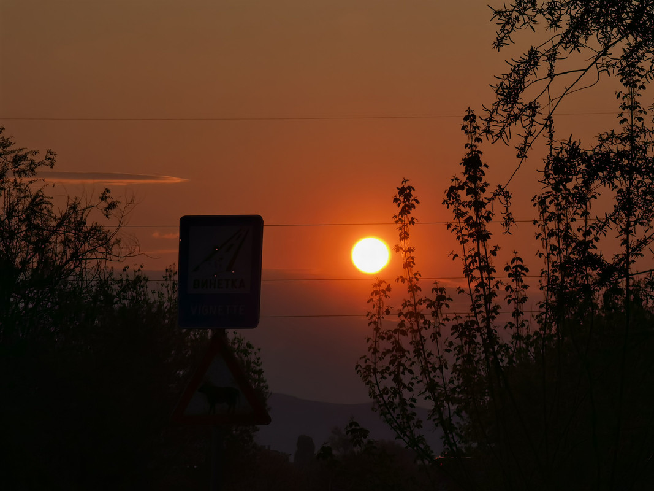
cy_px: 246
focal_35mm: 187
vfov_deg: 7.9
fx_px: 3533
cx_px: 327
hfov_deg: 10.6
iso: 50
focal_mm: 14.46
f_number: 3.4
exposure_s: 1/2174
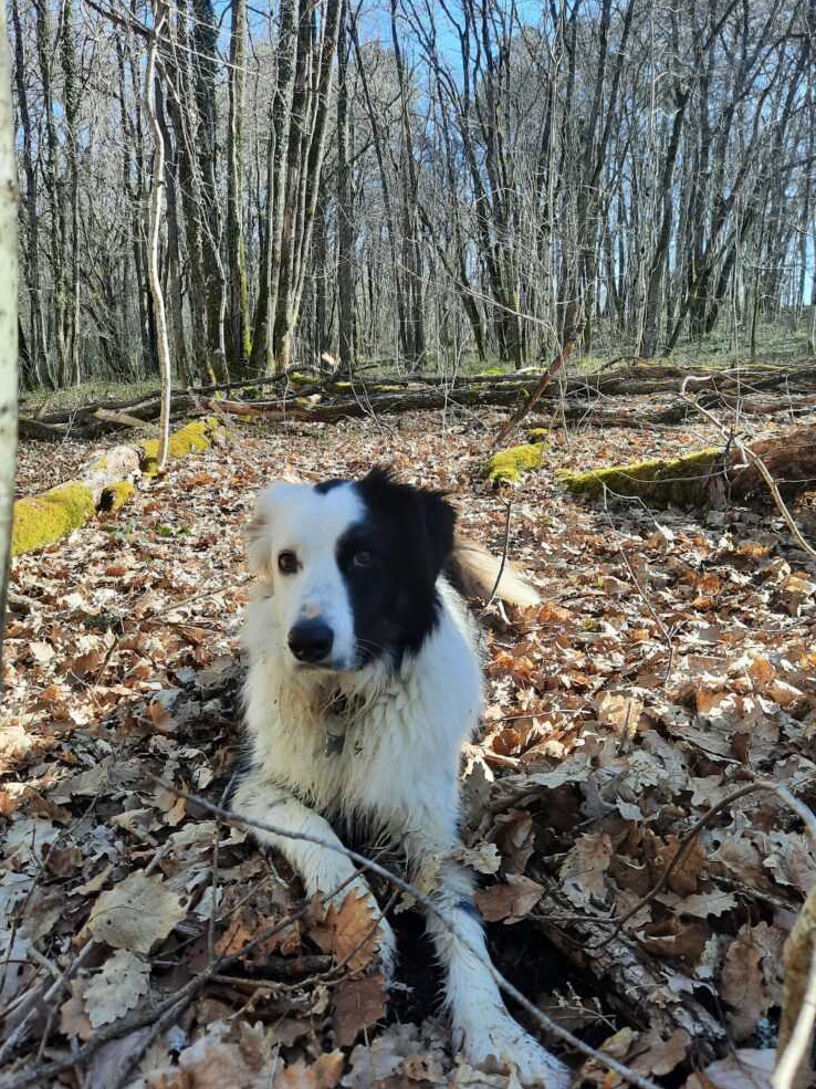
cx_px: 408
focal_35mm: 26
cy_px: 542
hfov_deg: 53.0
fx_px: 818
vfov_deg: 67.3
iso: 32
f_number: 2
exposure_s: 1/145
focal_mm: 4.6
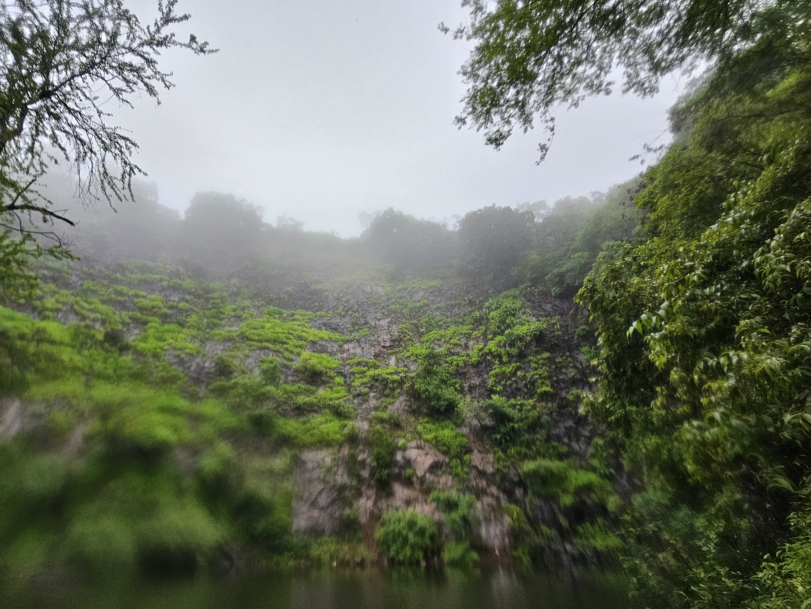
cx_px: 317
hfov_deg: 93.0
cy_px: 279
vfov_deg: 78.0
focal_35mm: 16
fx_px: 375
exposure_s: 1/50
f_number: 2.2
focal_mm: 2.2
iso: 80
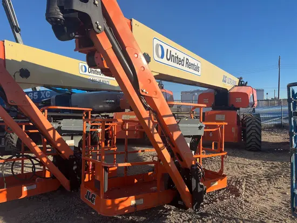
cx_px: 148
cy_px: 112
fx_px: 223
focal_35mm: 26
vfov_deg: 53.1
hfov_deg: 67.3
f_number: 1.6
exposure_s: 1/2967
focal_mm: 5.1
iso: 50
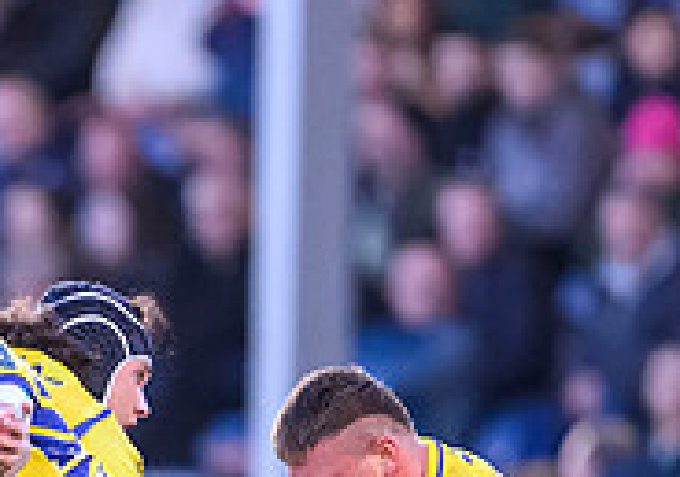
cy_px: 675
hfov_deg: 1.0
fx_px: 39307
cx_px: -45
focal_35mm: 2048
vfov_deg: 0.7
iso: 5000
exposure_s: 1/2500
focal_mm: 400
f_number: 2.8
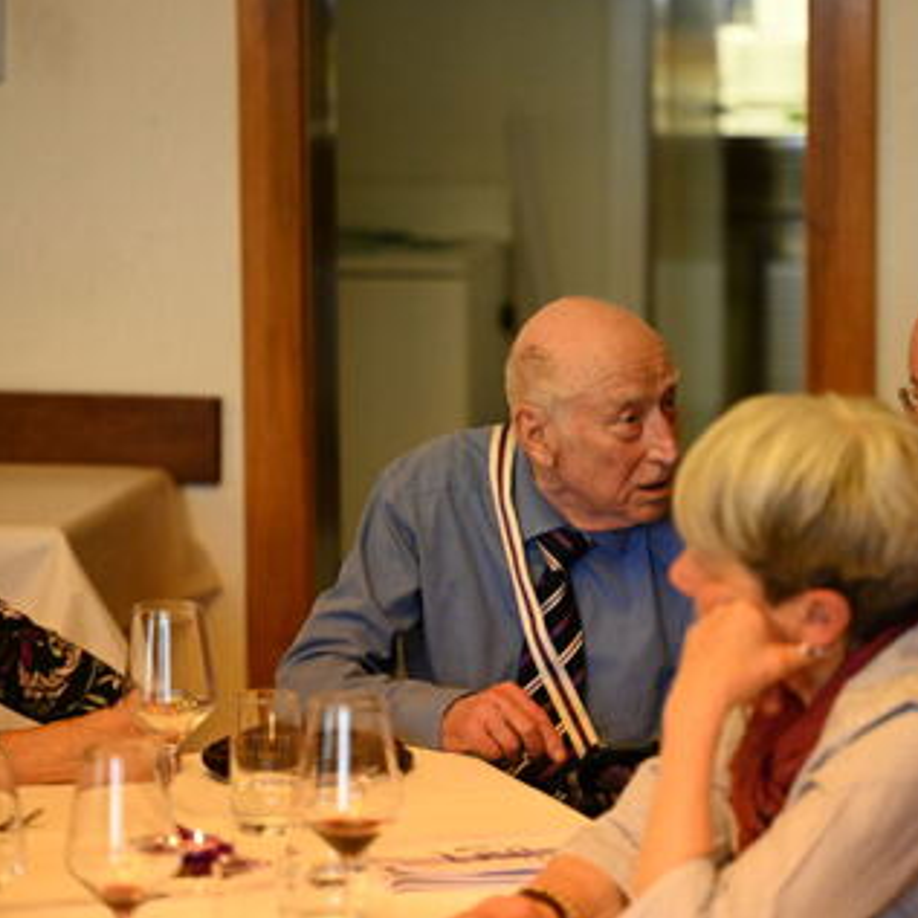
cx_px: 594
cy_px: 458
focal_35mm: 135
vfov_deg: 12.9
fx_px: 4050
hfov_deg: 12.9
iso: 5000
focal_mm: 105
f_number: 2.8
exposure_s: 1/640
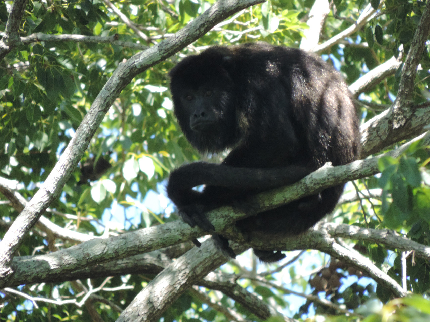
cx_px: 215
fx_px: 12422
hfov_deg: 2.0
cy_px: 161
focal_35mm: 1000
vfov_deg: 1.5
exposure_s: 1/320
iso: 800
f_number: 5.9
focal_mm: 180
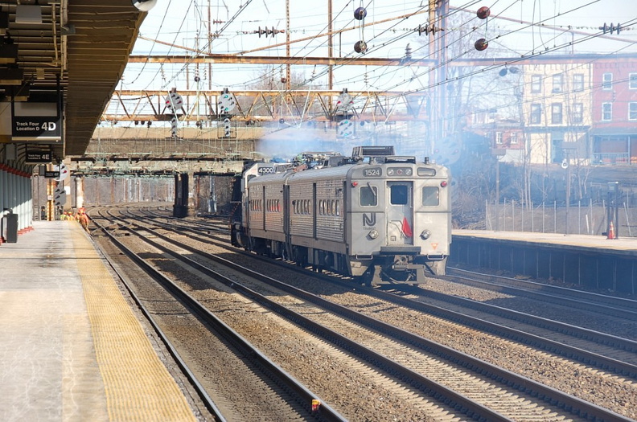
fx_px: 2782
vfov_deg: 8.7
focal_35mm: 158
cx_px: 318
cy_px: 211
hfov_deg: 13.1
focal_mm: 105
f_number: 5.6
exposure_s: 1/320
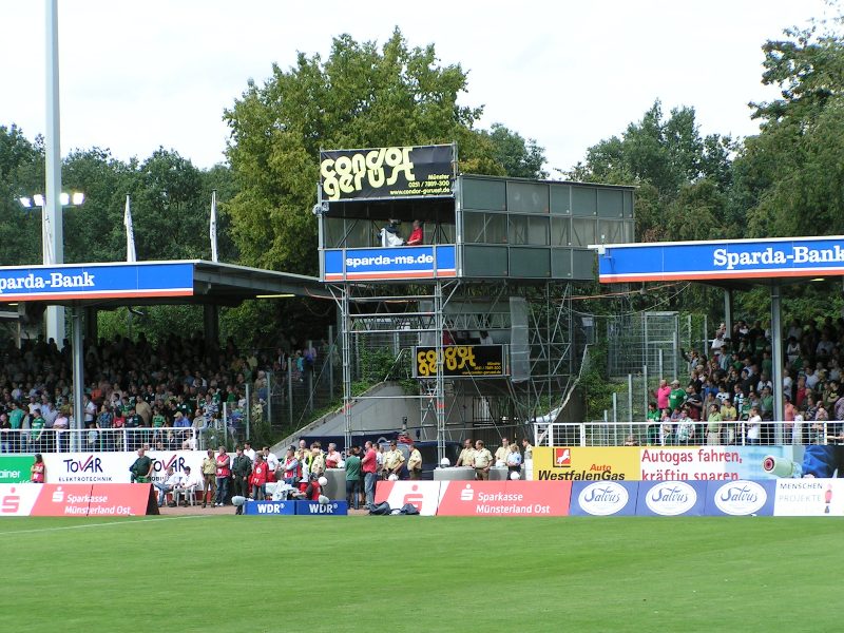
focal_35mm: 143
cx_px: 422
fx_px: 3487
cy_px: 316
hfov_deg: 13.8
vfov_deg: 10.4
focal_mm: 21.9
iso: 50
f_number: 5
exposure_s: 1/320
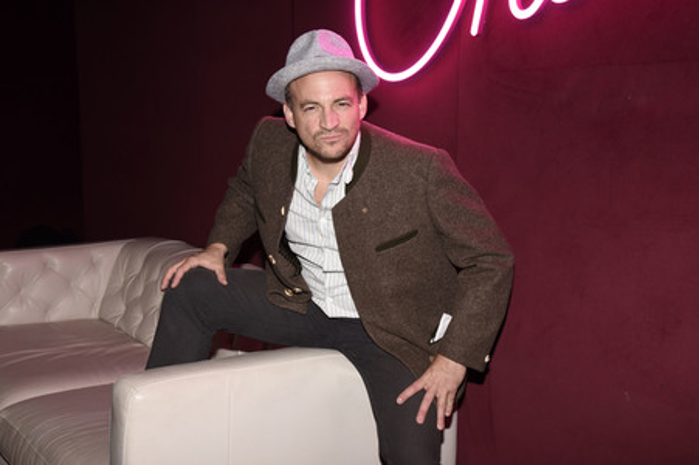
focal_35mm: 44
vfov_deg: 30.5
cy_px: 232
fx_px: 854
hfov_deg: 44.5
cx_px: 350
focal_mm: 44
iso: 1250
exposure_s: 1/60
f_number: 6.3
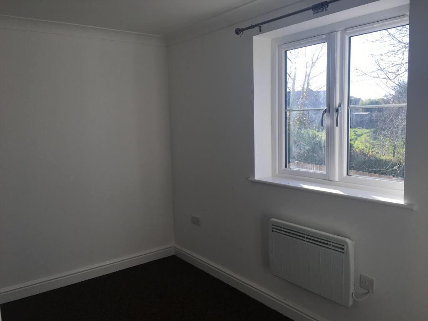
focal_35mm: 29
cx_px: 214
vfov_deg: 48.2
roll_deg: +0.9
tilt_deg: -5.4
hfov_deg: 61.7
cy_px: 160
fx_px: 359
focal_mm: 4.15
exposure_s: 1/346
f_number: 2.2
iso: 25
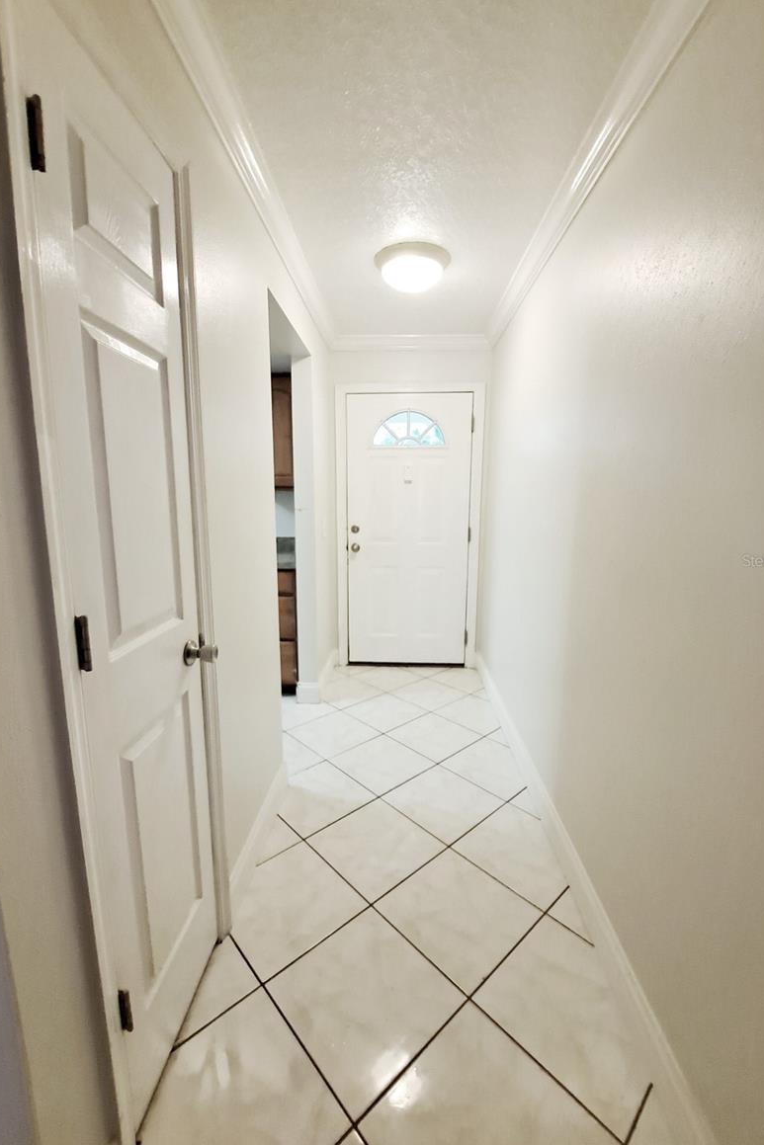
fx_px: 445
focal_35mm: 14
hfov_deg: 81.2
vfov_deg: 104.2
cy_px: 560
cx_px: 368
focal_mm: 1.74
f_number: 2.2
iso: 160
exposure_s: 1/40
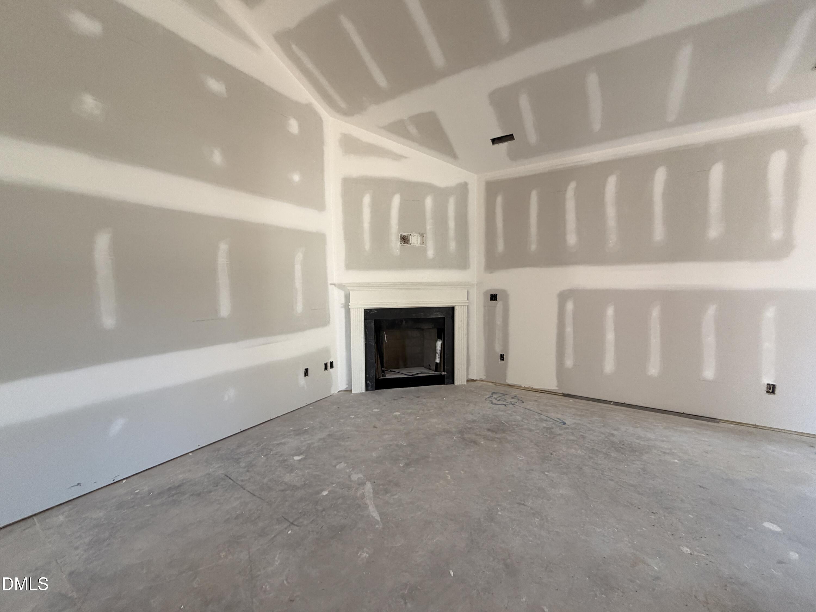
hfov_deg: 102.1
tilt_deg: -3.6
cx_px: 408
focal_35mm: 14
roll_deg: +0.0
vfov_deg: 85.7
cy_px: 306
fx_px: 330
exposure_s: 1/121
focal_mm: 2.22
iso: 320
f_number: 2.2
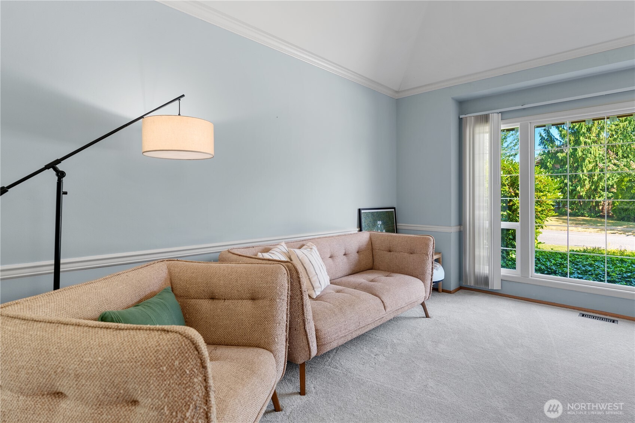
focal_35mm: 18
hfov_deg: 90.0
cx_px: 318
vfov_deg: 67.4
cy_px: 212
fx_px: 317
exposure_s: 1/15
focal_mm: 18
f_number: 3.5
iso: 400
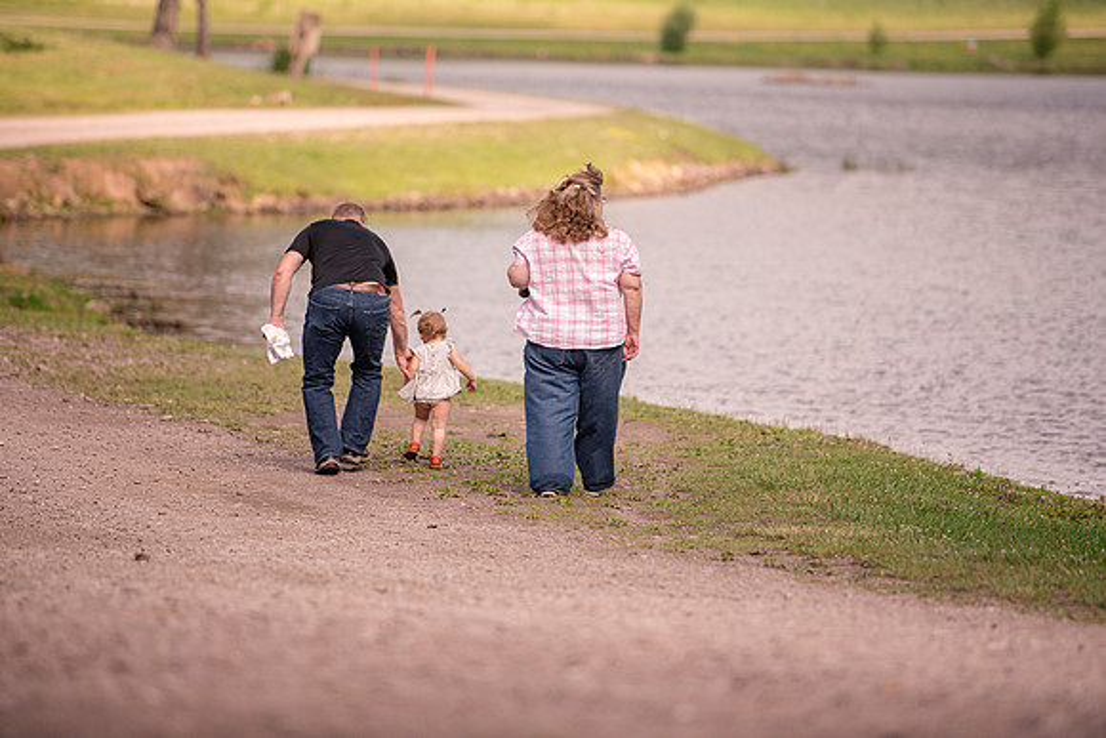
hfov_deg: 10.3
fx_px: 6146
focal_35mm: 200
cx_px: 553
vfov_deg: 6.9
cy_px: 369
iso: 400
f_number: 3.2
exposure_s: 1/4000
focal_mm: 200
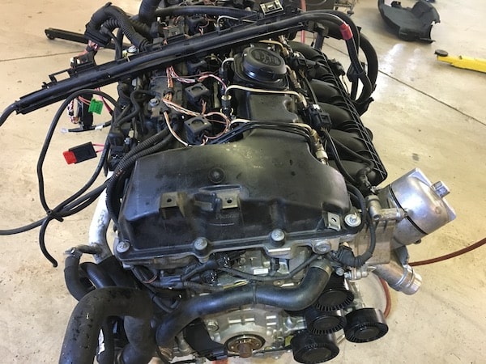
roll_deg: -8.0
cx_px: 243
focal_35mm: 29
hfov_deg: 61.7
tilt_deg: -38.5
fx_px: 407
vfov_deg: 48.2
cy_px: 182
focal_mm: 4.15
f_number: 2.2
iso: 200
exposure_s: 1/20
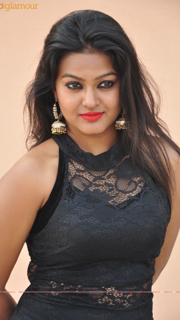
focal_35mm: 134
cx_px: 83
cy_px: 160
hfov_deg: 9.1
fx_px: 1133
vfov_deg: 16.1
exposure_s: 1/125
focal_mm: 85
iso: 400
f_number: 6.3
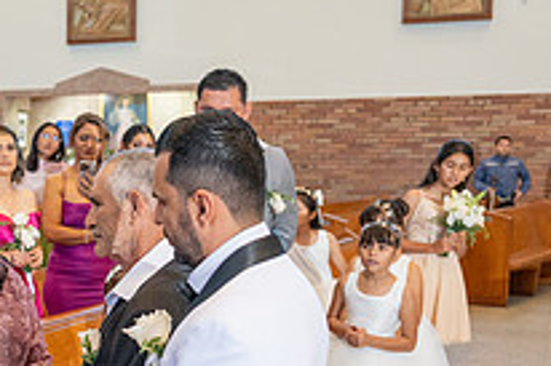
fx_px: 1193
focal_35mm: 78
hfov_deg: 23.8
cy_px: 299
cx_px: -98
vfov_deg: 17.3
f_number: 3.2
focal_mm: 24
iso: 1000
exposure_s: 1/200
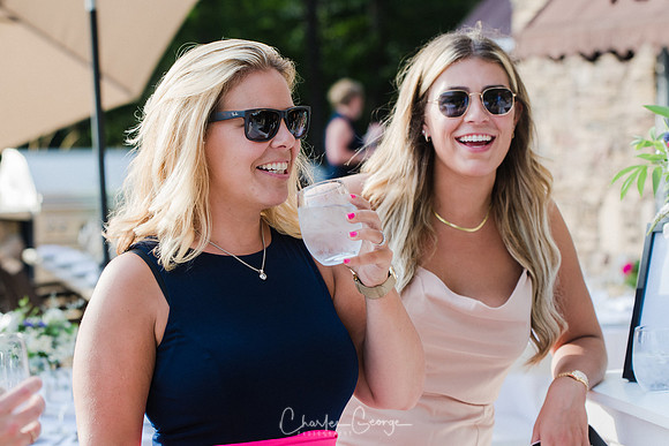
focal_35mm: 120
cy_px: 223
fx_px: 2230
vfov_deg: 11.4
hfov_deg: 17.1
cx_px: 334
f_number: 4
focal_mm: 80
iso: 200
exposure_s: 1/320
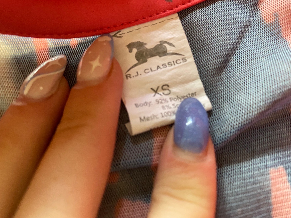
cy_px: 109
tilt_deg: -79.1
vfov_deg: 53.1
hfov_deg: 67.3
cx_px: 146
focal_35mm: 26
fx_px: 219
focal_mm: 4.25
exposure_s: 1/43
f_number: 1.8
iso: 500
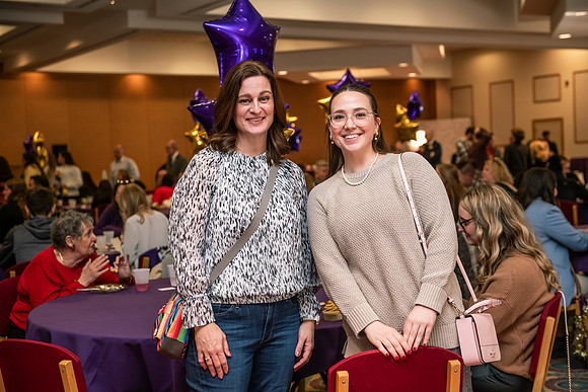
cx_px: 294
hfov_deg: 35.6
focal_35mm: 56
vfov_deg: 24.2
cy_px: 196
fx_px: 915
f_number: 3.5
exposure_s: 1/125
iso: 1600
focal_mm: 56
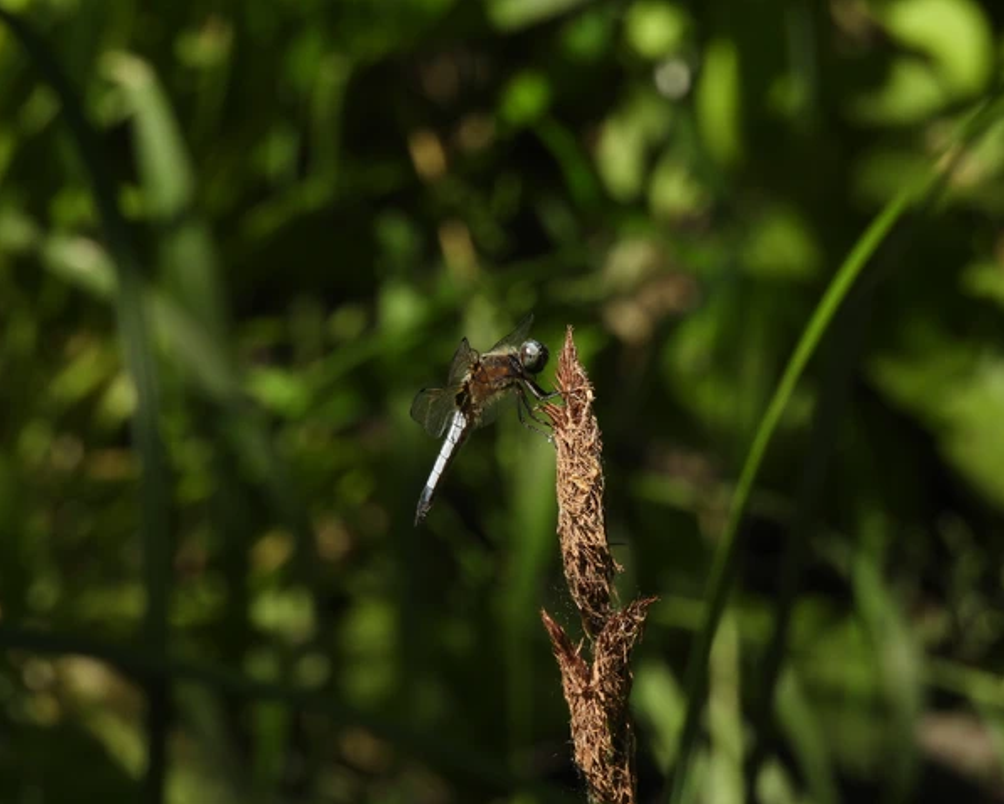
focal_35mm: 837
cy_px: 402
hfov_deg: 2.3
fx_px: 24879
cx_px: 494
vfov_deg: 1.9
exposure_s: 1/320
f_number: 6.3
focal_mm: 143
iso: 100
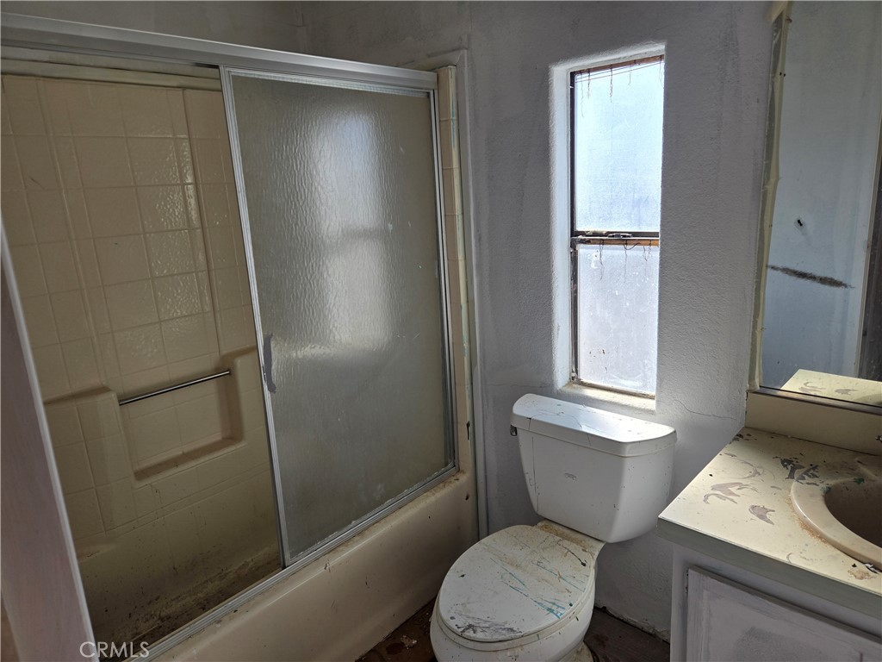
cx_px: 441
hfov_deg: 73.9
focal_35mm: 23
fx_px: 586
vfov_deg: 58.9
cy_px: 331
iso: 25
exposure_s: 1/507
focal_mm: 5.4
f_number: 1.8
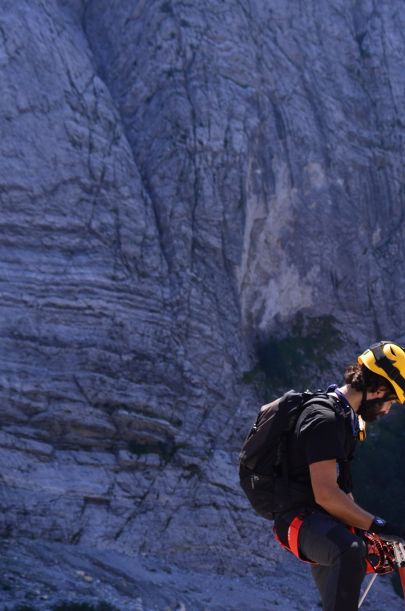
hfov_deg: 26.7
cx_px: 343
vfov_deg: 39.4
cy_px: 451
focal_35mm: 49
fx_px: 829
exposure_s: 1/400
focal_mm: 18
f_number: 4.5
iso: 100
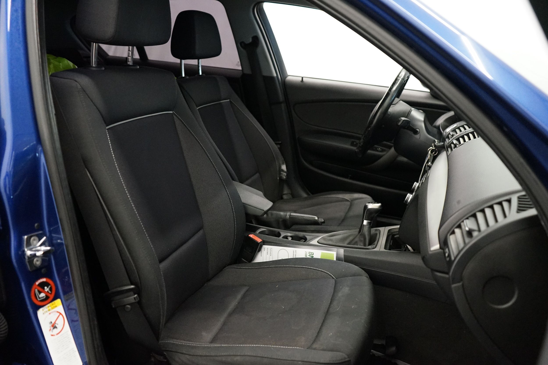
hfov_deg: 63.7
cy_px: 182
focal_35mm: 29
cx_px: 274
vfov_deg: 45.0
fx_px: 441
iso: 5000
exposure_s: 1/160
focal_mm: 29
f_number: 3.5
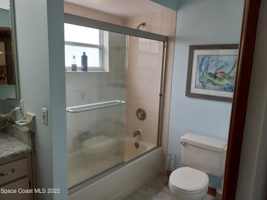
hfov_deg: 65.3
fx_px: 208
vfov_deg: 51.4
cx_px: 134
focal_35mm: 27
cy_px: 100
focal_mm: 3.94
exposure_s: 1/120
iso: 100
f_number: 1.8
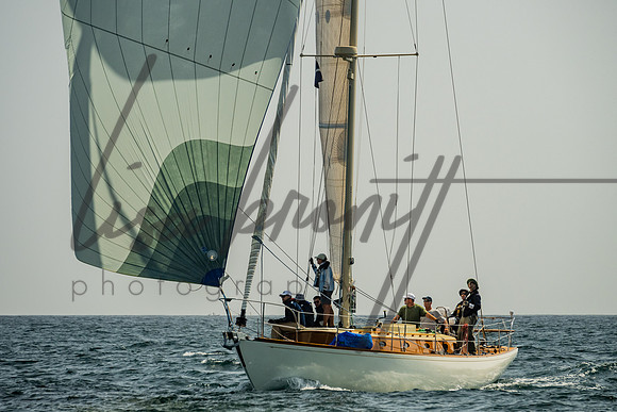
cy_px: 195
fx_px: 4736
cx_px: 322
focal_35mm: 276
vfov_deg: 5.0
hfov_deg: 7.5
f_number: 6.3
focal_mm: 200
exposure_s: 1/1250
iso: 320
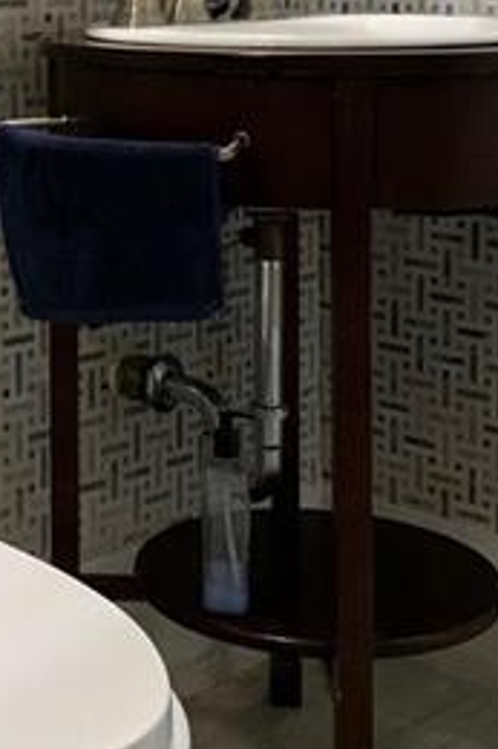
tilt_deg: -1.2
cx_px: -37
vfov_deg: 24.5
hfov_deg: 16.6
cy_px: 43
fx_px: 1662
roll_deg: +0.8
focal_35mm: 80
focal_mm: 4.25
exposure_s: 1/60
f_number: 1.8
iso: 125
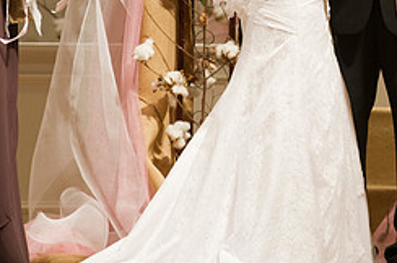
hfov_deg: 4.3
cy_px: -15
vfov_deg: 2.9
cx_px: 360
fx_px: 5242
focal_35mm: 476
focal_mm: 200
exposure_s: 1/125
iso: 1600
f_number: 3.5
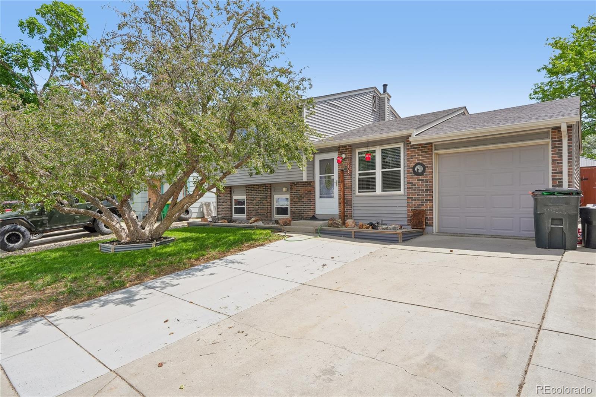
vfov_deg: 62.4
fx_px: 328
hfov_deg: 84.6
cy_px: 198
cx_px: 298
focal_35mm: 20
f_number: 8
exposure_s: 1/640
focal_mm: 13.2
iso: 800
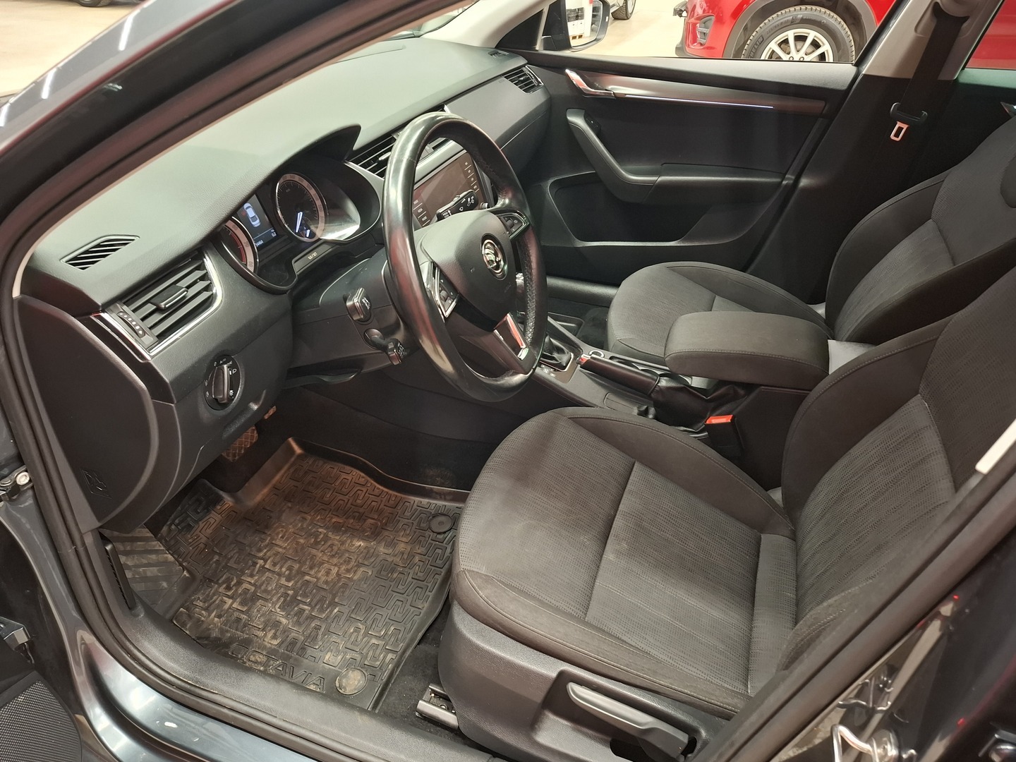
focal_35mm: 23
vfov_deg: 58.9
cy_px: 381
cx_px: 508
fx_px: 675
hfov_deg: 73.9
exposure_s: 1/25
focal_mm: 5.54
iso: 400
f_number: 1.8
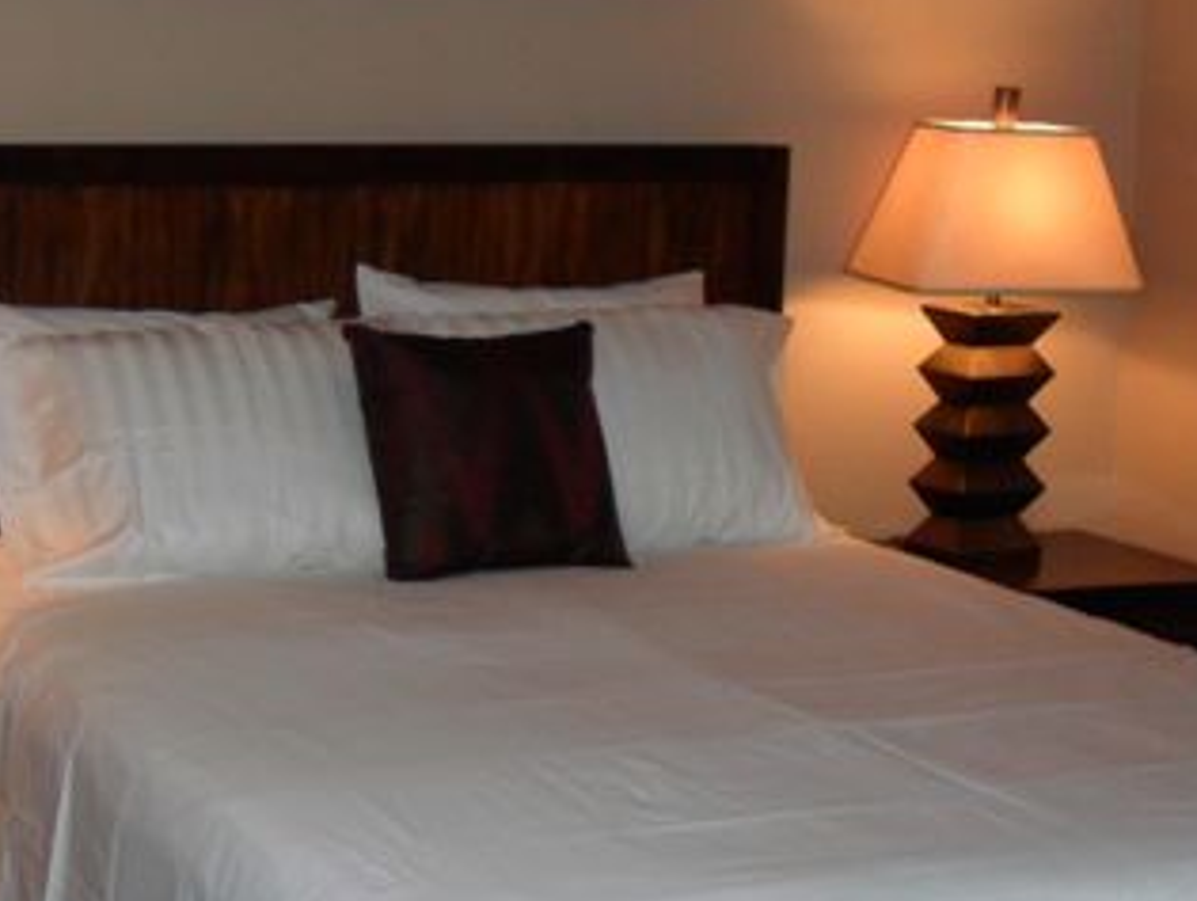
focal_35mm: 71
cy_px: 456
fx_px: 2458
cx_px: 205
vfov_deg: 20.8
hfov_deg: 26.7
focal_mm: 6.3
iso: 200
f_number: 3
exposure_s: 1/45
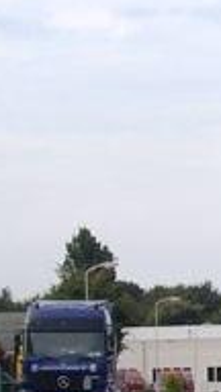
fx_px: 1438
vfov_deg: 15.5
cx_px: 514
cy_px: 253
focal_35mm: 138
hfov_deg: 8.2
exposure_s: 1/640
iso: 64
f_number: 2.8
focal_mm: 7.9
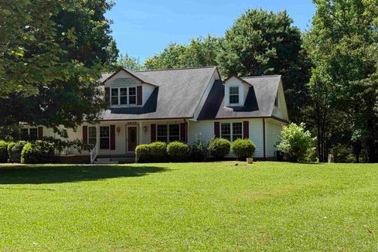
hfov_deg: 38.9
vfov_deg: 26.5
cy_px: 136
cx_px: 186
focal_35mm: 51
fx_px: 535
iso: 80
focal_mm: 6.76
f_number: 1.78
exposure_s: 1/2976
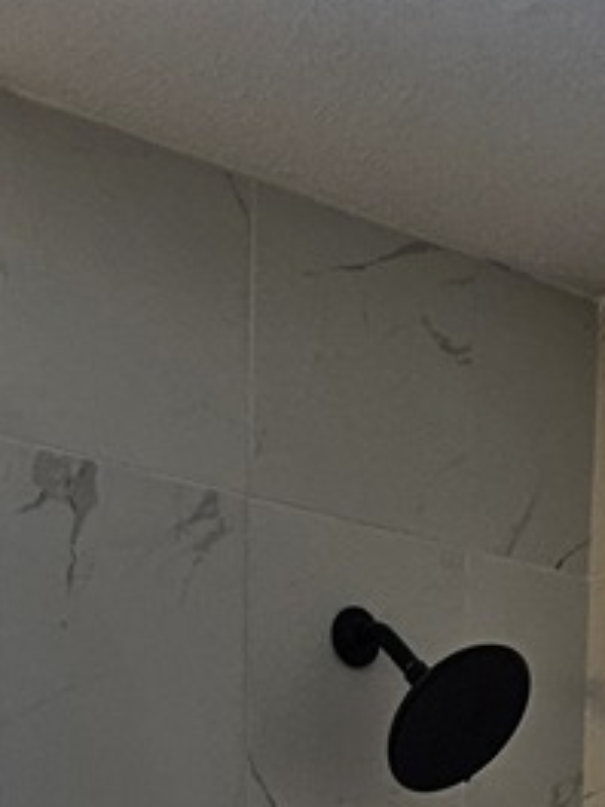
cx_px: 192
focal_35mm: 71
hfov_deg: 20.6
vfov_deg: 20.7
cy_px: 1385
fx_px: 1655
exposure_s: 1/120
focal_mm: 2.2
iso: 50
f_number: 2.2
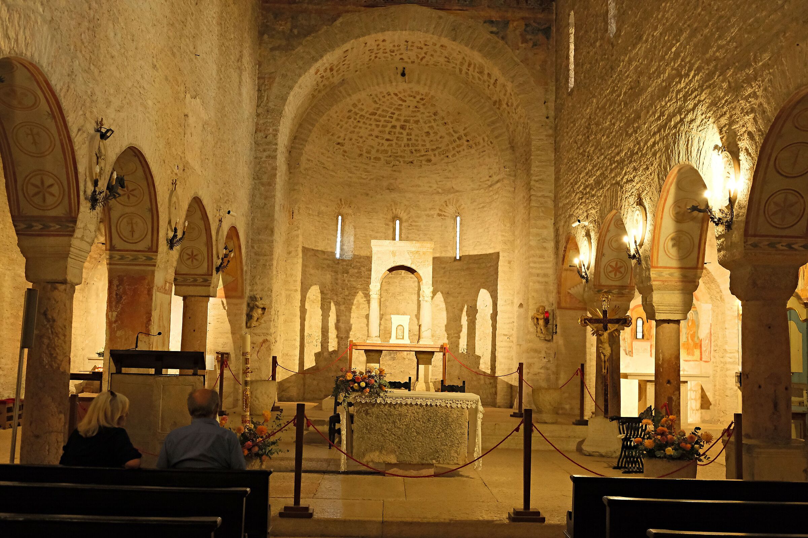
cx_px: 404
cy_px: 269
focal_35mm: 41
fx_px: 920
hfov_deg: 47.4
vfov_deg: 32.6
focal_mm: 27
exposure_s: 1/100
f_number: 4
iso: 5000
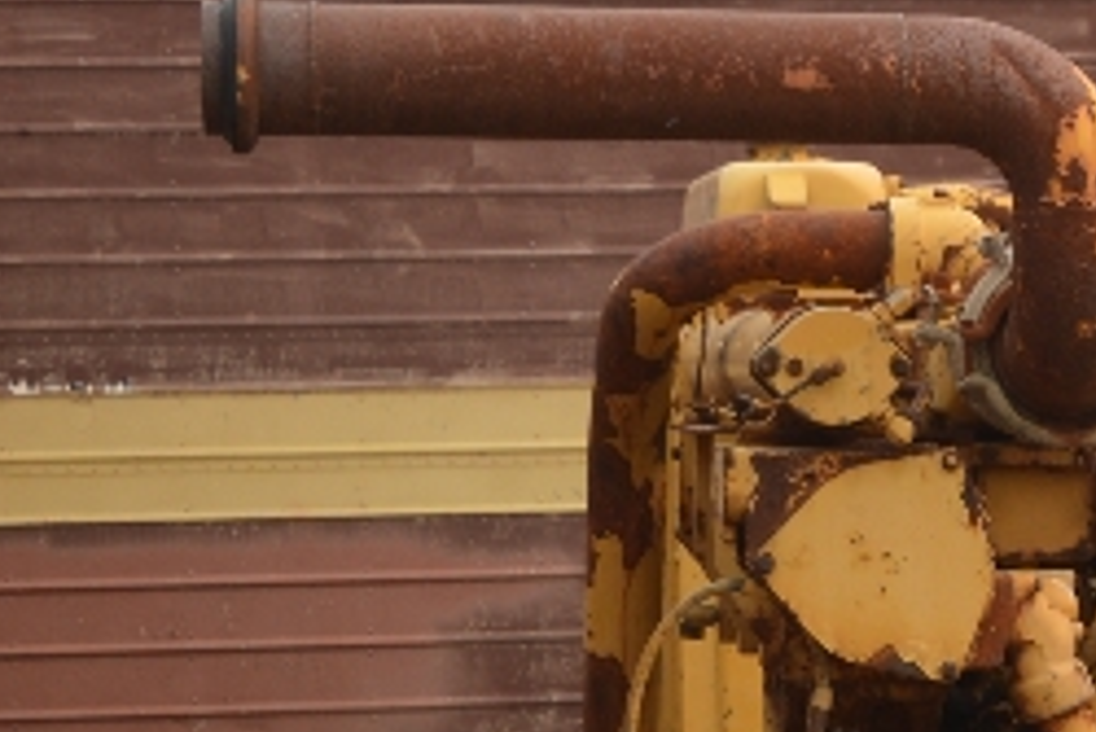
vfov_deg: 6.7
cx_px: 2078
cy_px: 866
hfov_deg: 9.5
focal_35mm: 204
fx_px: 6214
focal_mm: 34
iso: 125
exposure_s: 1/125
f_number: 5.6
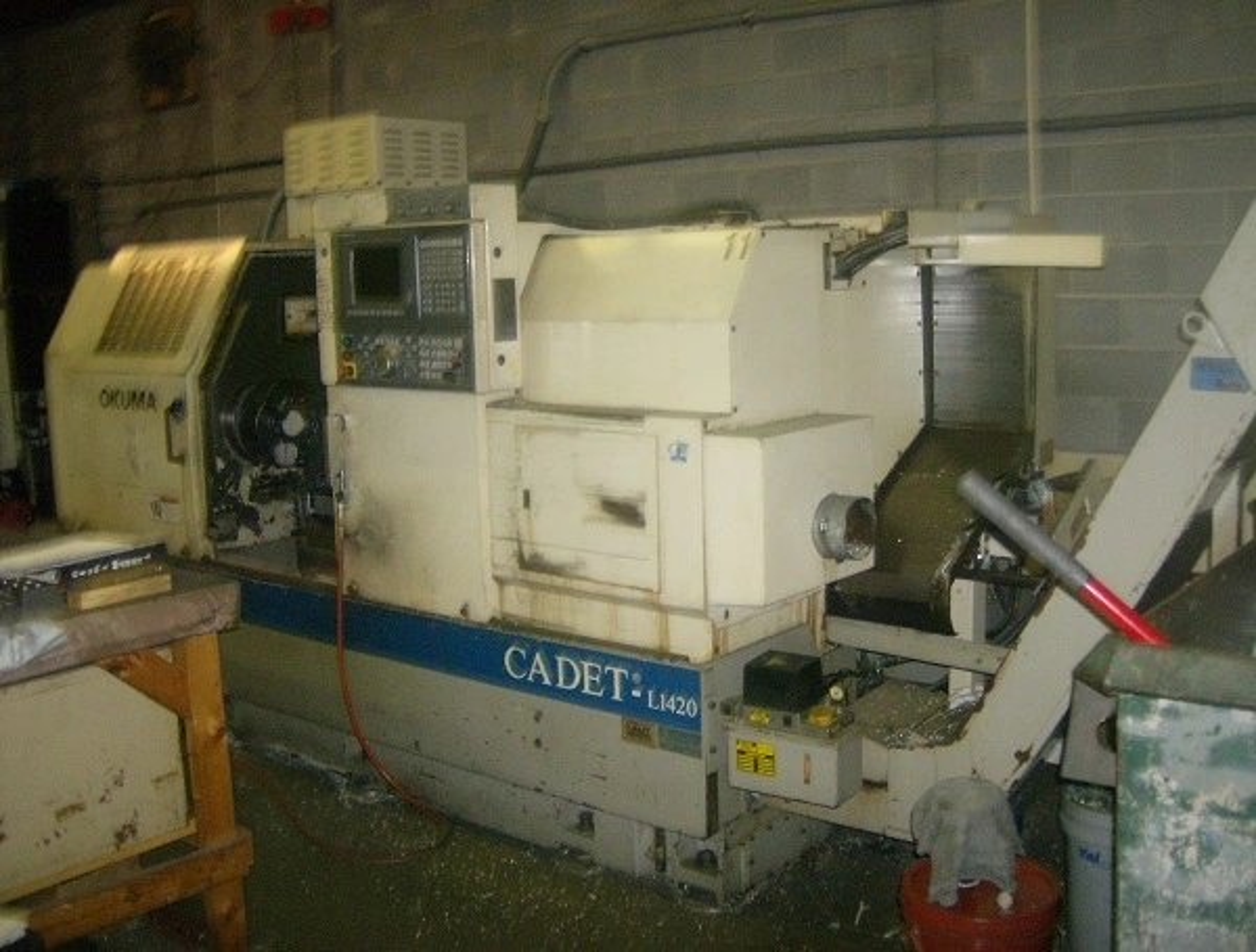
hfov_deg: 51.2
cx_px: 628
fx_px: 1311
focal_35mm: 36
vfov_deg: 39.9
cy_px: 476
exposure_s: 1/60
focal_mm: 6
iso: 200
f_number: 2.8
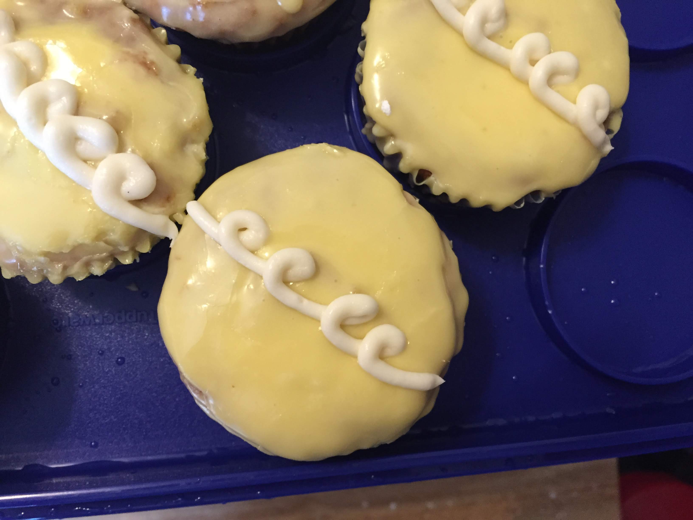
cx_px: 346
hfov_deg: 61.7
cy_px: 260
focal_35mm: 29
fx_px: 581
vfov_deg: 48.2
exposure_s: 1/30
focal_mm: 4.15
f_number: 2.2
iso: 160
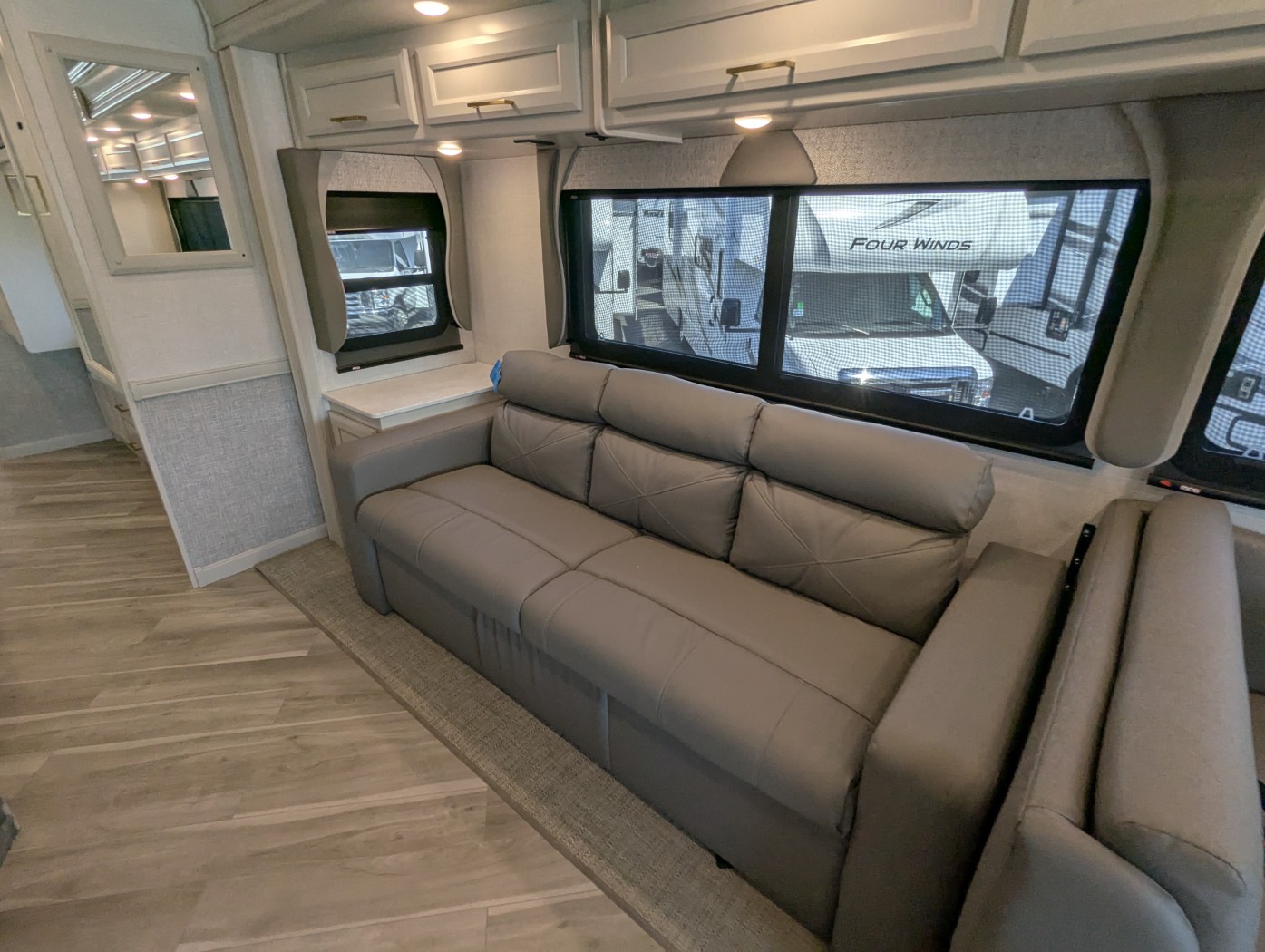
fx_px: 585
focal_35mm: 16
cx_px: 632
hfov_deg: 94.4
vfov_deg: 78.2
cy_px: 476
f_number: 2.2
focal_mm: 2.35
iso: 67
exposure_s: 1/184
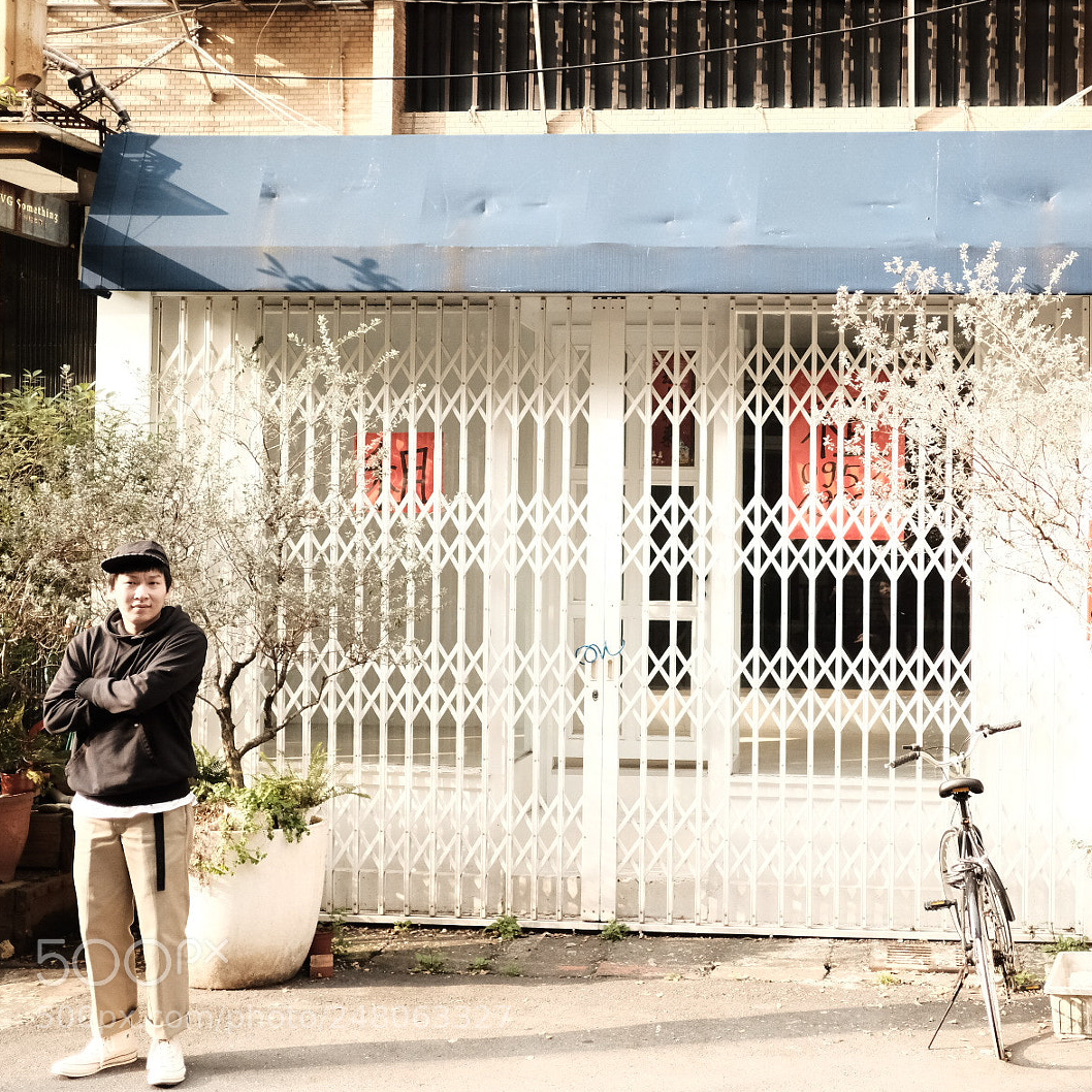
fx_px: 1606
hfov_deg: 36.8
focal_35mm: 45
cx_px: 798
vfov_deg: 37.6
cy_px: 548
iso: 1600
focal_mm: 23
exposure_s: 1/2000
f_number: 2
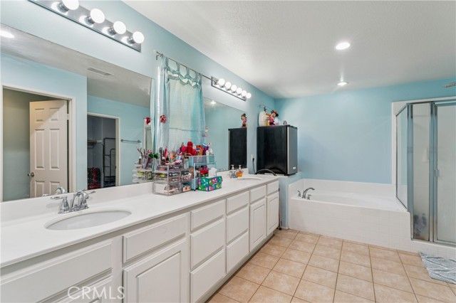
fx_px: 210
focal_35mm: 17
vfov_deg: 71.7
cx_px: 228
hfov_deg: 94.7
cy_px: 152
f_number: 13
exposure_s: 1/2.5
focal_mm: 16.6
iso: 100
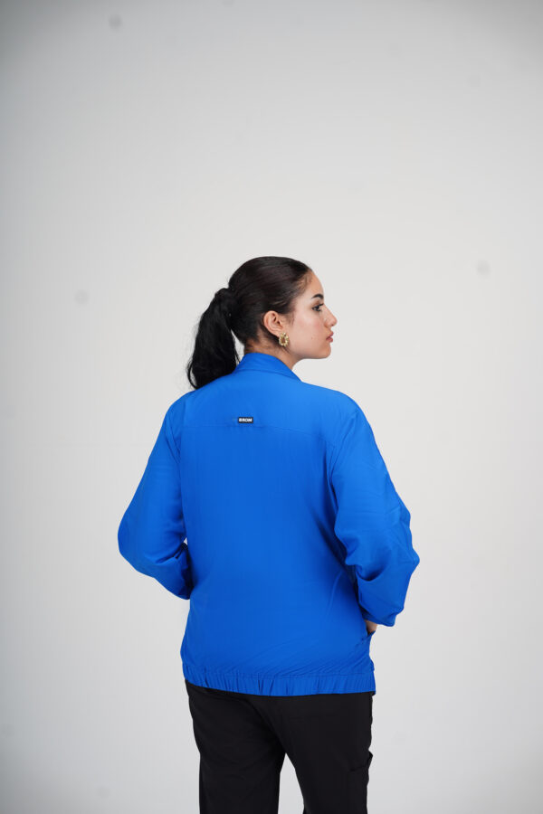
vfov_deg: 23.9
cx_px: 272
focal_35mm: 85
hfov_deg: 16.1
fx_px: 1923
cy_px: 407
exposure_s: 1/160
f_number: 5
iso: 125
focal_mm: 85
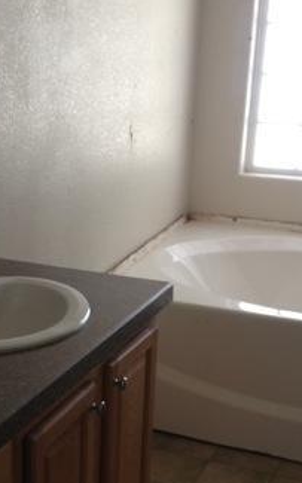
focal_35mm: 73
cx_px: 77
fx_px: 962
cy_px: 351
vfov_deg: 27.9
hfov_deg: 17.7
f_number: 2.4
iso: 50
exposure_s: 1/40
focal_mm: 4.28
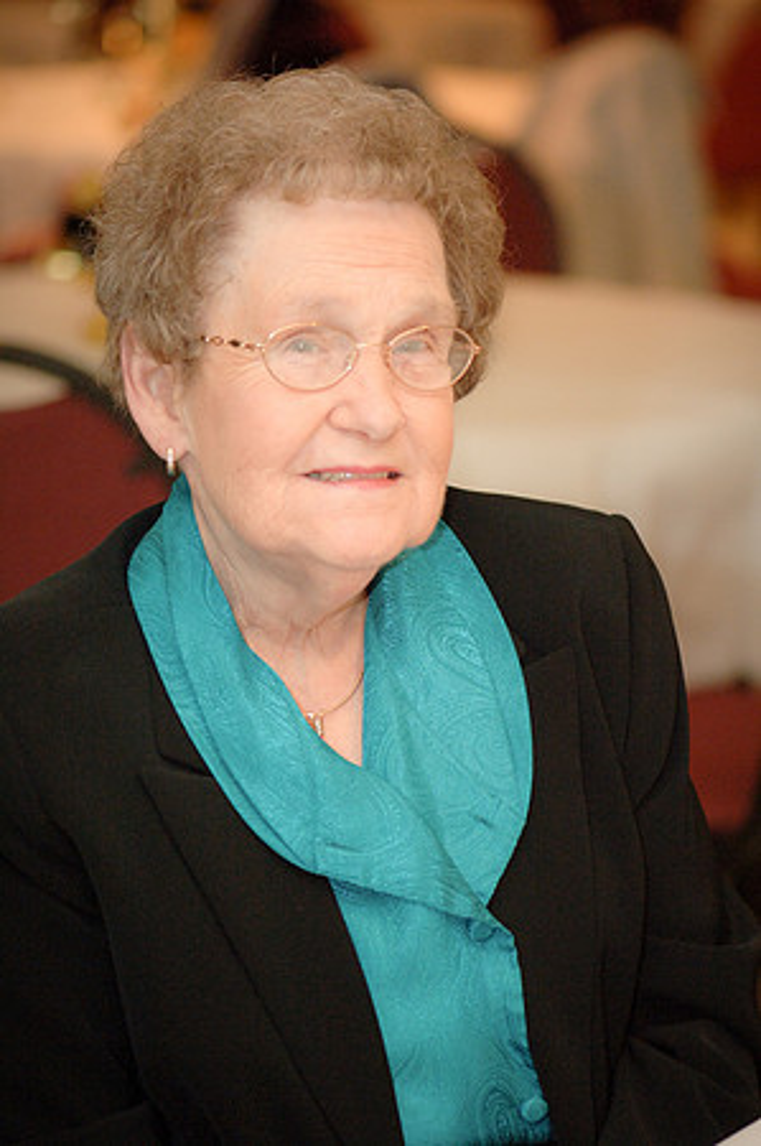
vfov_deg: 13.1
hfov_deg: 8.7
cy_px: 573
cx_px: 380
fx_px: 5005
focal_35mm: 158
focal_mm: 105
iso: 800
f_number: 2.8
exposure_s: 1/40
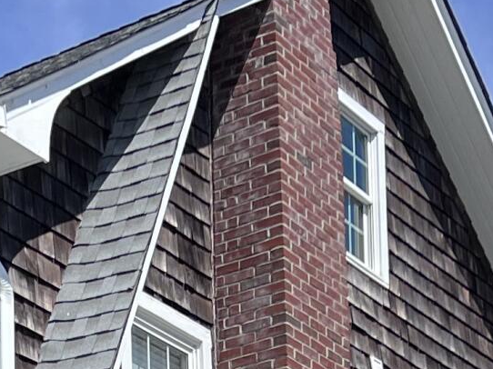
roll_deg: +1.5
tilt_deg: +7.9
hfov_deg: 13.5
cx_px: -31
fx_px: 2050
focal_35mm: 144
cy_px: 872
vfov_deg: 9.3
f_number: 1.5
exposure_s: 1/5076
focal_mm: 5.7
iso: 50
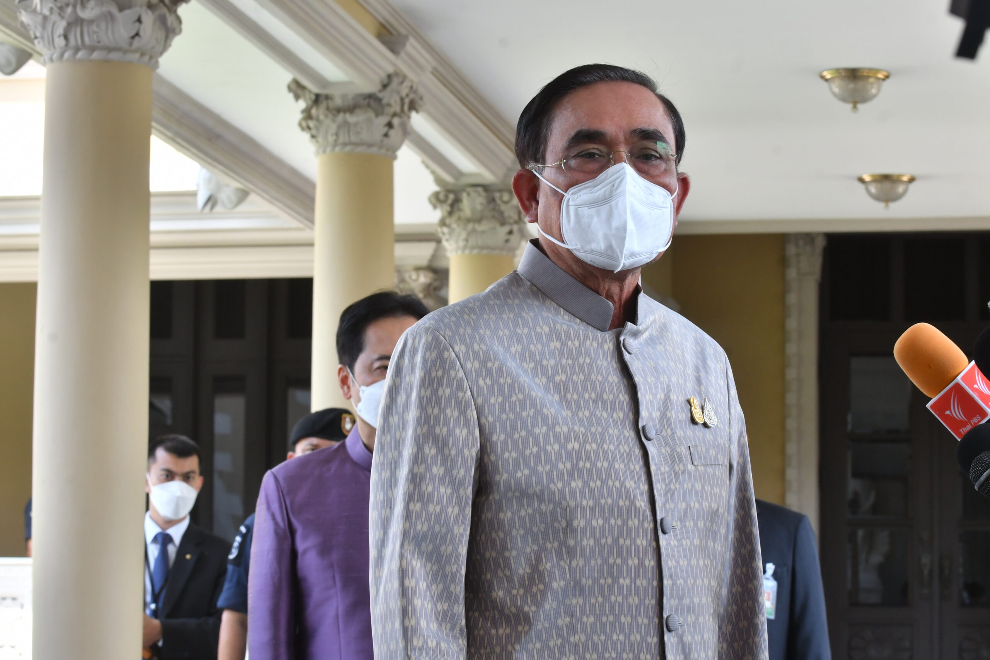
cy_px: 330
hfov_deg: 19.5
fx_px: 2887
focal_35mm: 105
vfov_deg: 13.0
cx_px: 495
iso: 640
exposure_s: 1/160
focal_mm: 70
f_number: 11
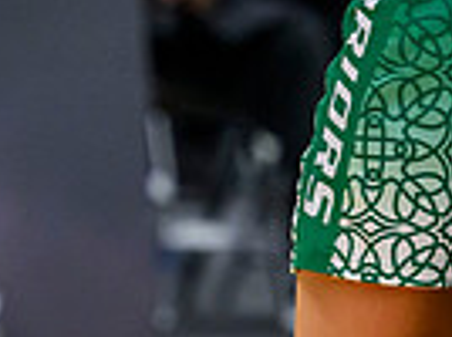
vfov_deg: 1.5
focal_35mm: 979
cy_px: -262
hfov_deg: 2.0
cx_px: 510
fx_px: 12760
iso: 4000
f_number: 3.2
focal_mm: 170
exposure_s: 1/1000
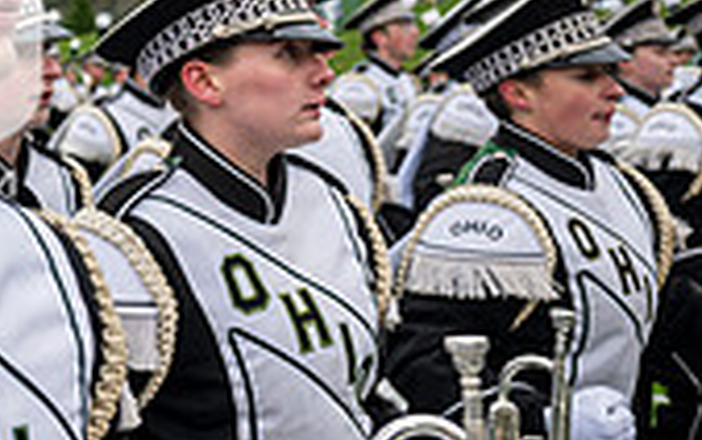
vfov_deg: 15.4
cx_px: -270
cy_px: 35
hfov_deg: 21.6
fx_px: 1609
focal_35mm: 84
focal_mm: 24
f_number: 2.8
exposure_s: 1/500
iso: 100
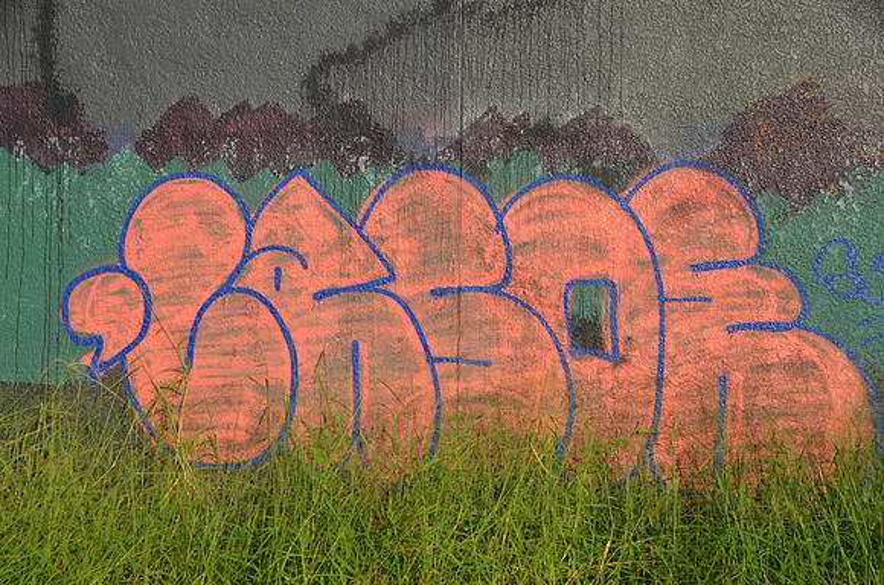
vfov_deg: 23.7
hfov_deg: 35.1
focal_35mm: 57
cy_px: 292
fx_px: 1397
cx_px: 442
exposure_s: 1/320
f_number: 9
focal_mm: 38
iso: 160
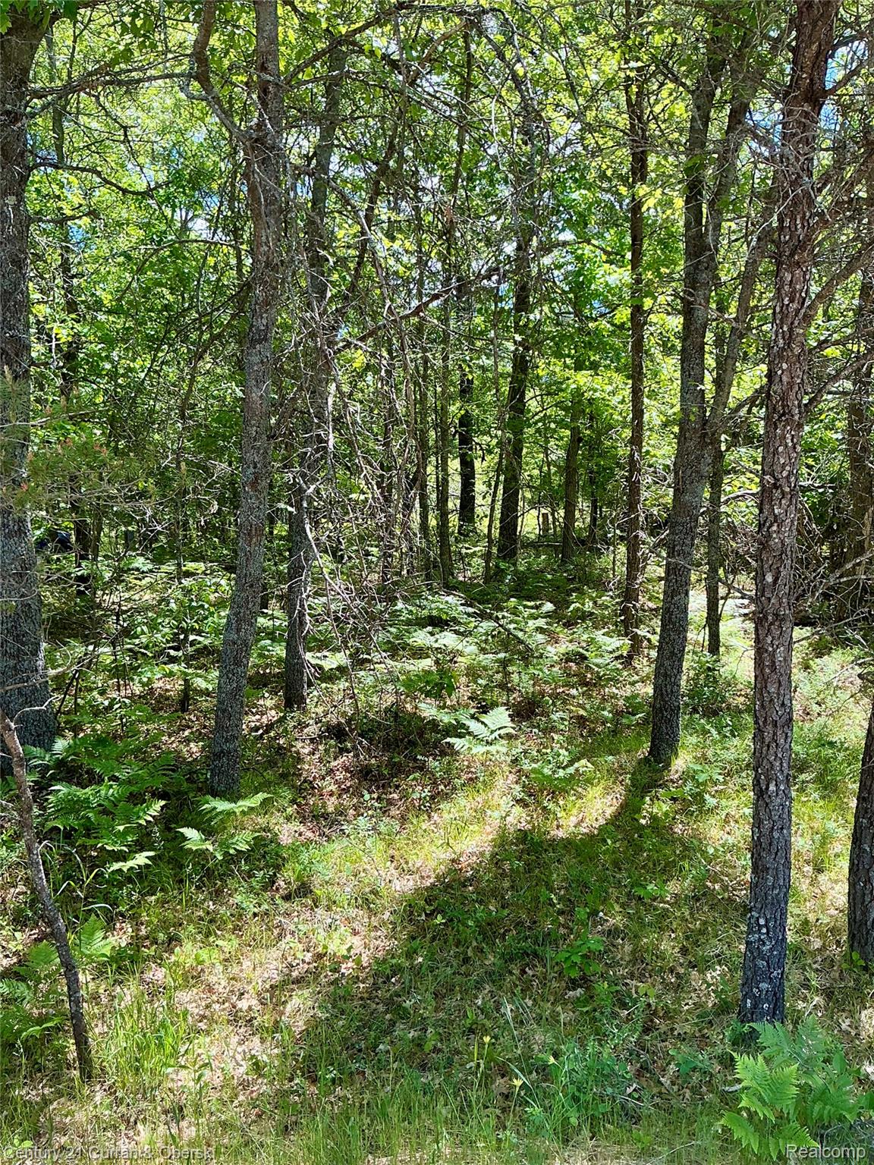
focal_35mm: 28
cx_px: 437
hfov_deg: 49.7
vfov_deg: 63.4
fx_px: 943
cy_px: 582
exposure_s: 1/199
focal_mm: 3
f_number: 1.8
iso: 20
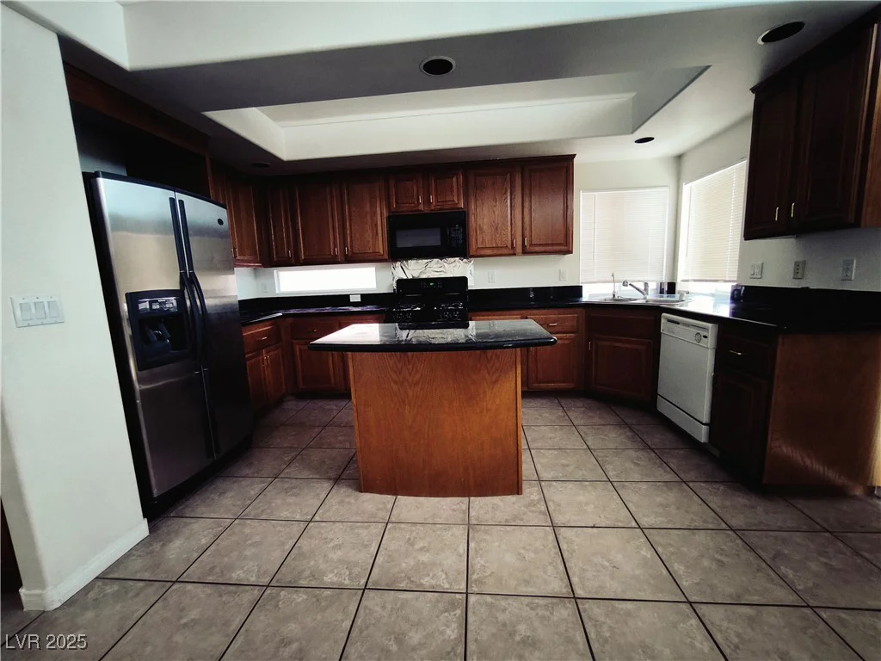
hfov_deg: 98.2
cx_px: 440
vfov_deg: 81.7
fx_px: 382
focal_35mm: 15
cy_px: 330
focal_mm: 1.91
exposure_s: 1/40
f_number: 2.2
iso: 250
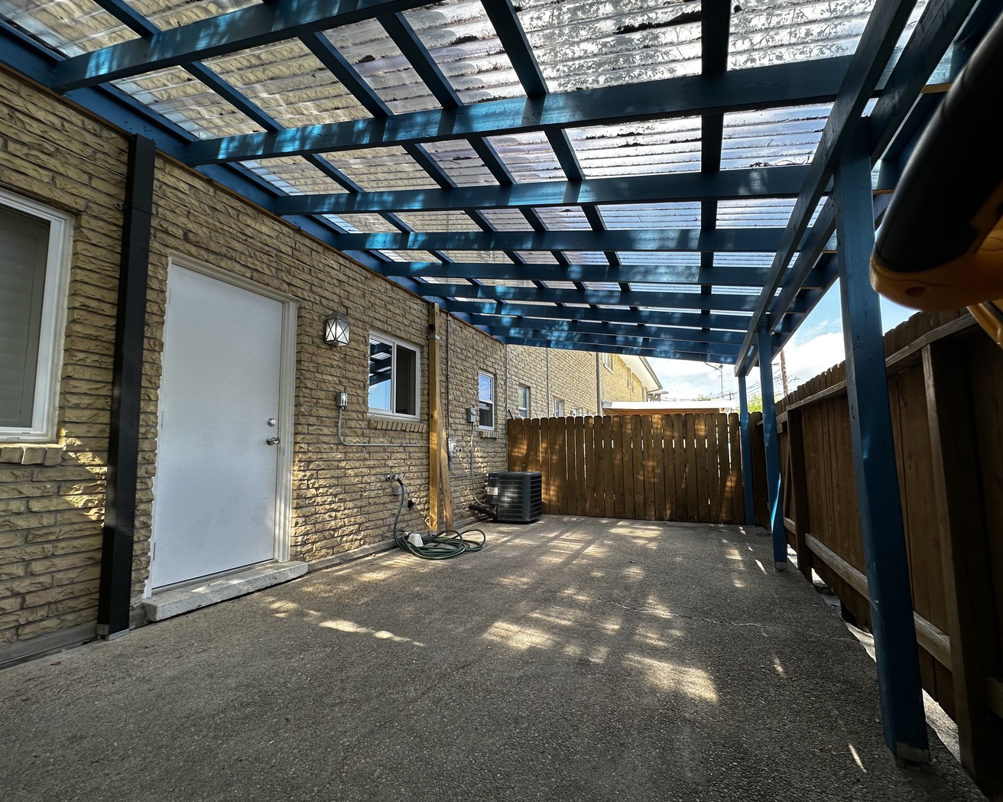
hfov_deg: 96.7
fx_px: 445
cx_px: 531
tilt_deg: +5.8
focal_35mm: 15
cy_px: 412
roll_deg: +0.5
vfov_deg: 84.0
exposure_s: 1/225
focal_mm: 2.22
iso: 40
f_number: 2.2
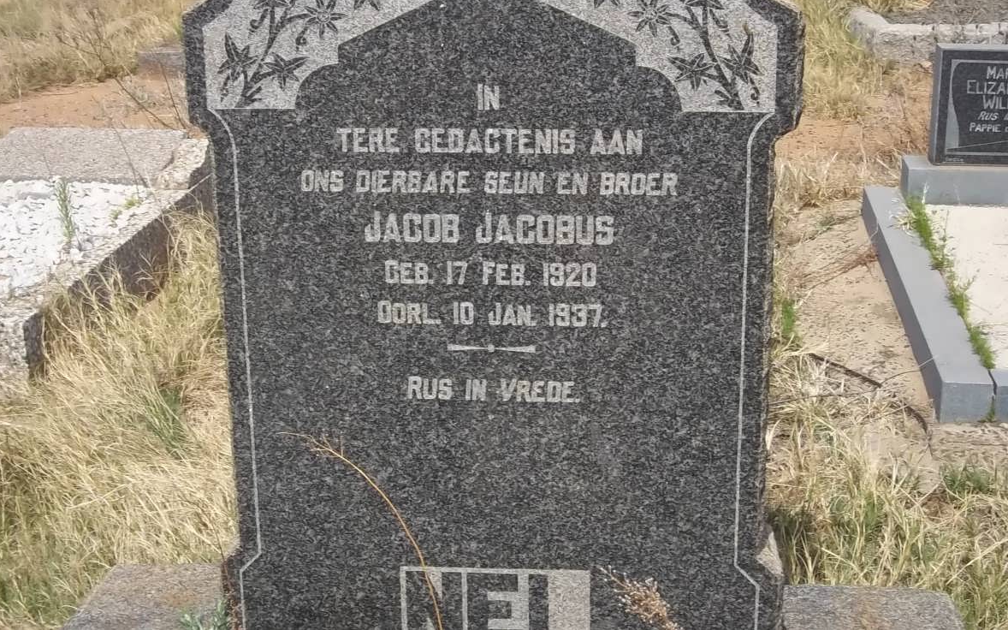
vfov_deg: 23.9
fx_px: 1483
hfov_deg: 37.5
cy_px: 246
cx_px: 508
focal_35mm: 54
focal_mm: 8.8
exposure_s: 1/200
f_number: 7
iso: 80
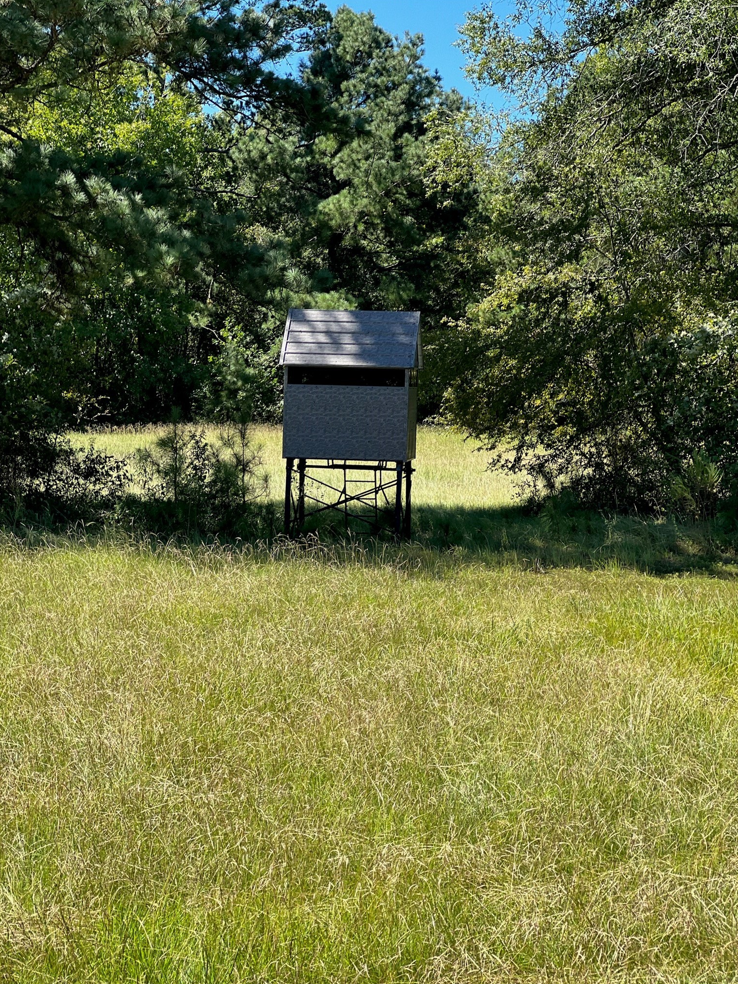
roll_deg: -2.6
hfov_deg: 18.9
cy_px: 495
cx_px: 372
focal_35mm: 78
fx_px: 2218
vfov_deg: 25.0
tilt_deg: -2.0
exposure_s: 1/246
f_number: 2.8
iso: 25
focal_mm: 9
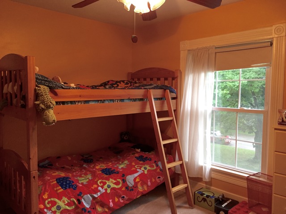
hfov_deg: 61.7
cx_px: 143
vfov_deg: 48.2
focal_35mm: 29
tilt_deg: -3.9
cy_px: 107
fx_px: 240
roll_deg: -0.1
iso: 160
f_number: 2.2
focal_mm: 4.15
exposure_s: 1/30
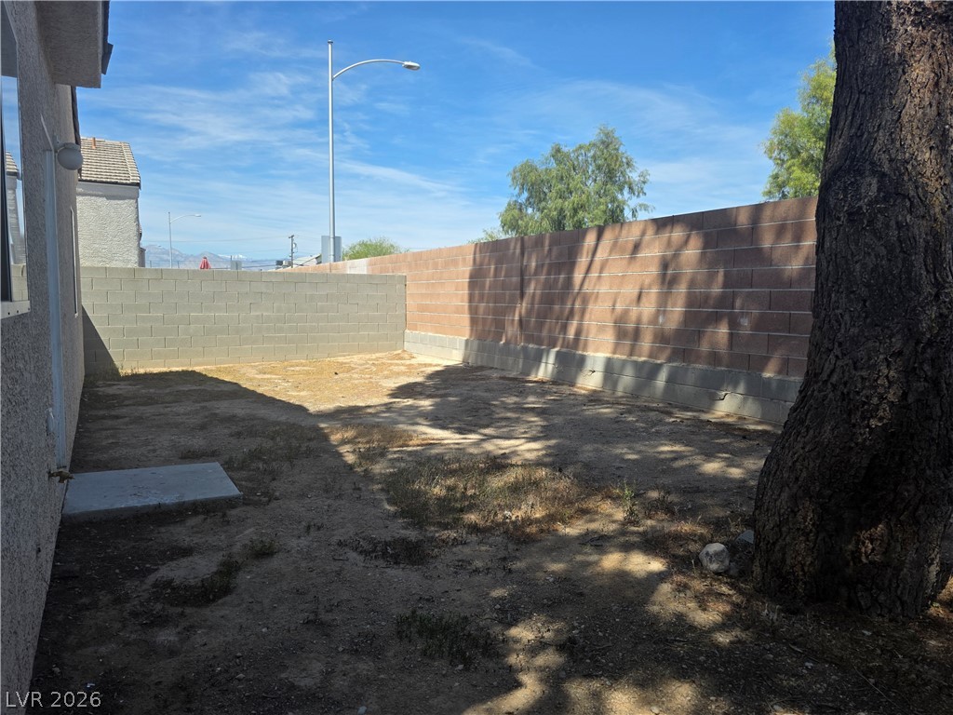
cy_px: 358
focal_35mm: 23
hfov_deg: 73.9
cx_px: 476
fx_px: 633
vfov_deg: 58.9
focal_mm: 6.3
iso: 80
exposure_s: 1/3972
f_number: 1.7
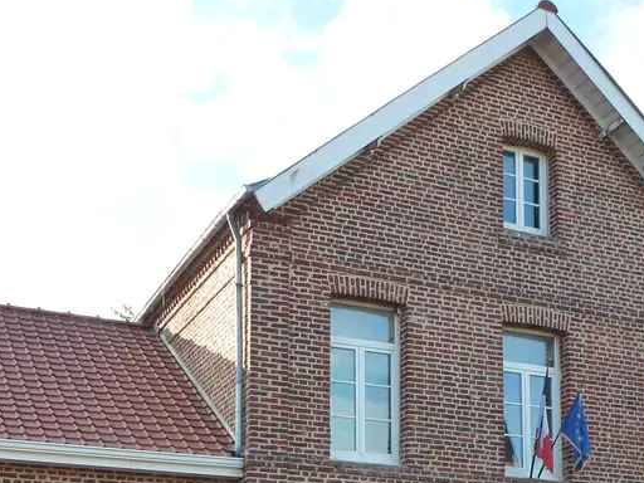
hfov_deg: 31.9
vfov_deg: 22.6
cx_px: 438
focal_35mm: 60
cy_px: 569
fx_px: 1116
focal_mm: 4.3
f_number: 3.5
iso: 160
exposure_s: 1/250
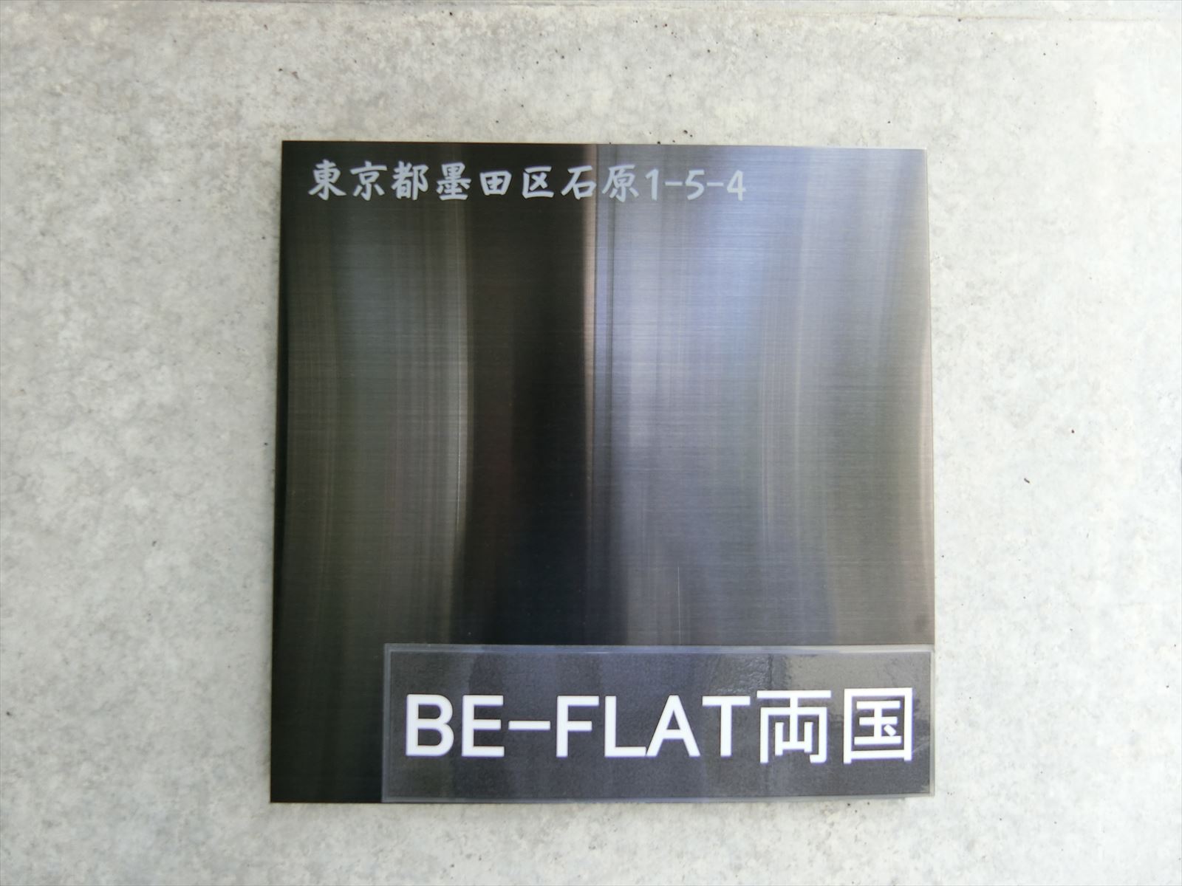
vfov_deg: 68.7
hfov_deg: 84.7
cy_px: 443
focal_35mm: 19
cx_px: 591
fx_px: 649
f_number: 2.7
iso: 100
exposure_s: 1/125
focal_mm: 4.06
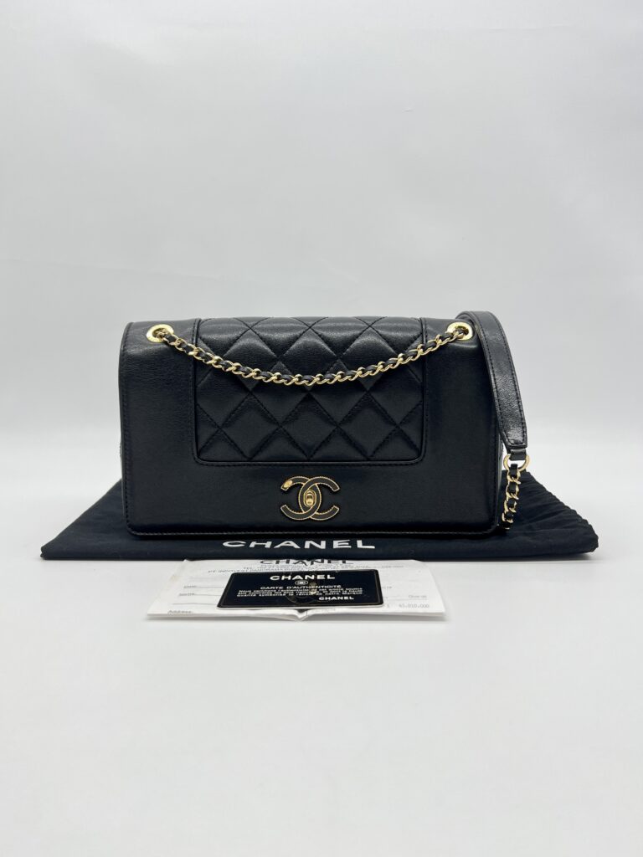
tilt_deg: -6.8
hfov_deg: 53.1
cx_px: 322
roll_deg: +0.4
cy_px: 428
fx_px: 644
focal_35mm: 26
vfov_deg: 67.3
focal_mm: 5.7
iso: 32
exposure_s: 1/121
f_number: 1.5
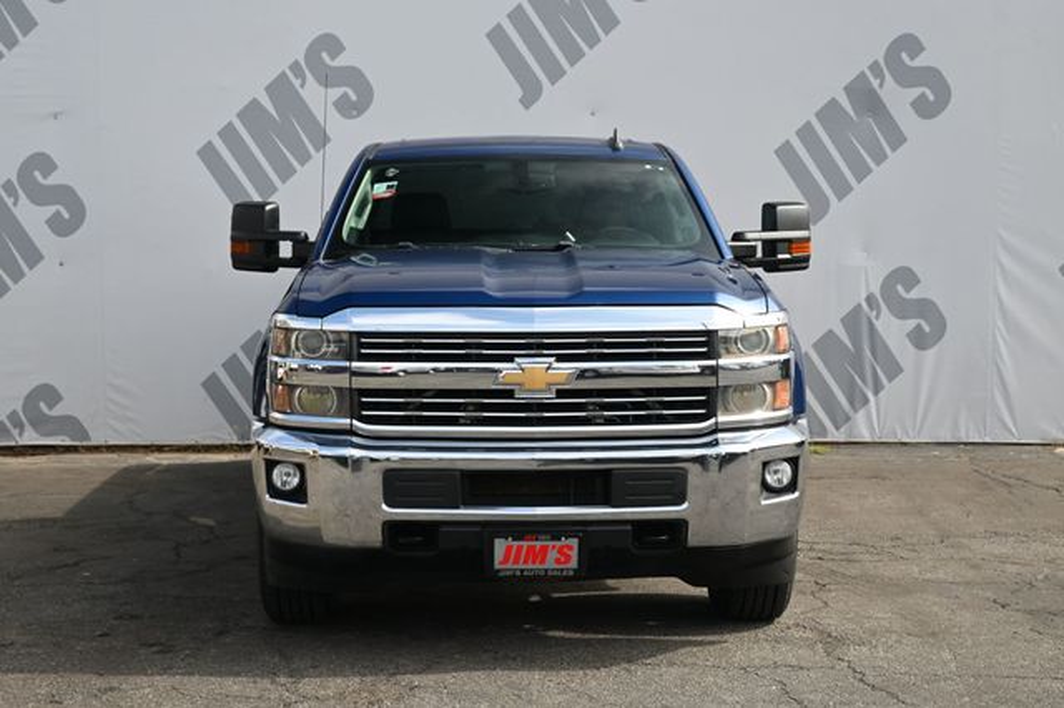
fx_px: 1728
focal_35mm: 58
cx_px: 532
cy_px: 354
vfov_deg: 23.2
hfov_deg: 34.2
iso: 180
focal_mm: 39
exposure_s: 1/250
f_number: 5.6
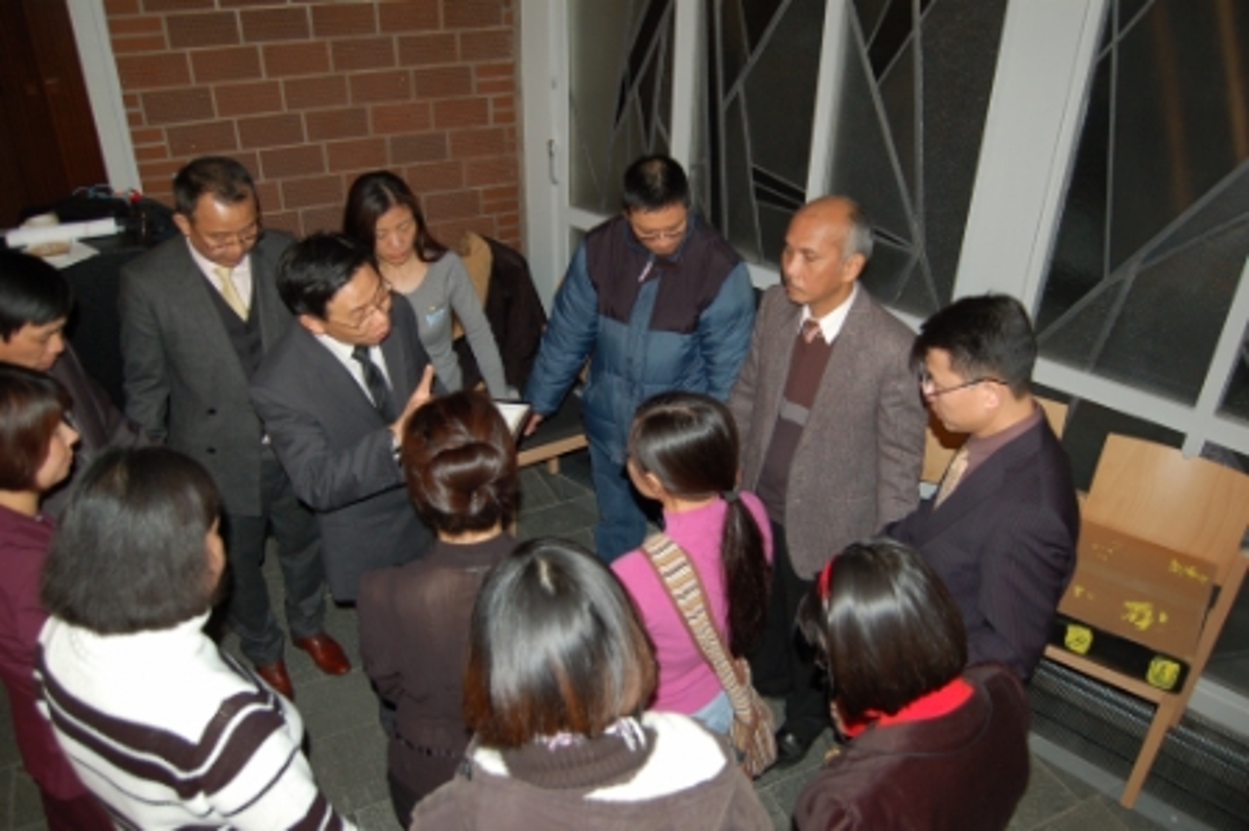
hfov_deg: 67.4
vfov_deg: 47.9
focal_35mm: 27
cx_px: 624
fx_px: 936
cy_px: 416
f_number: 3.5
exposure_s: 1/60
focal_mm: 18
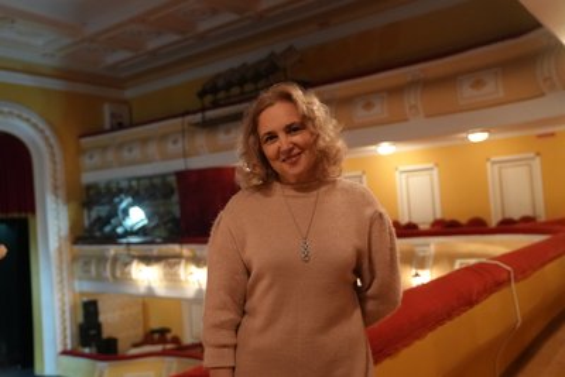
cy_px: 188
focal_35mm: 33
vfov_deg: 40.0
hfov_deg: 57.2
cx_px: 282
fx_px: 518
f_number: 2.8
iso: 12800
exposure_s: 1/100
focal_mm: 33
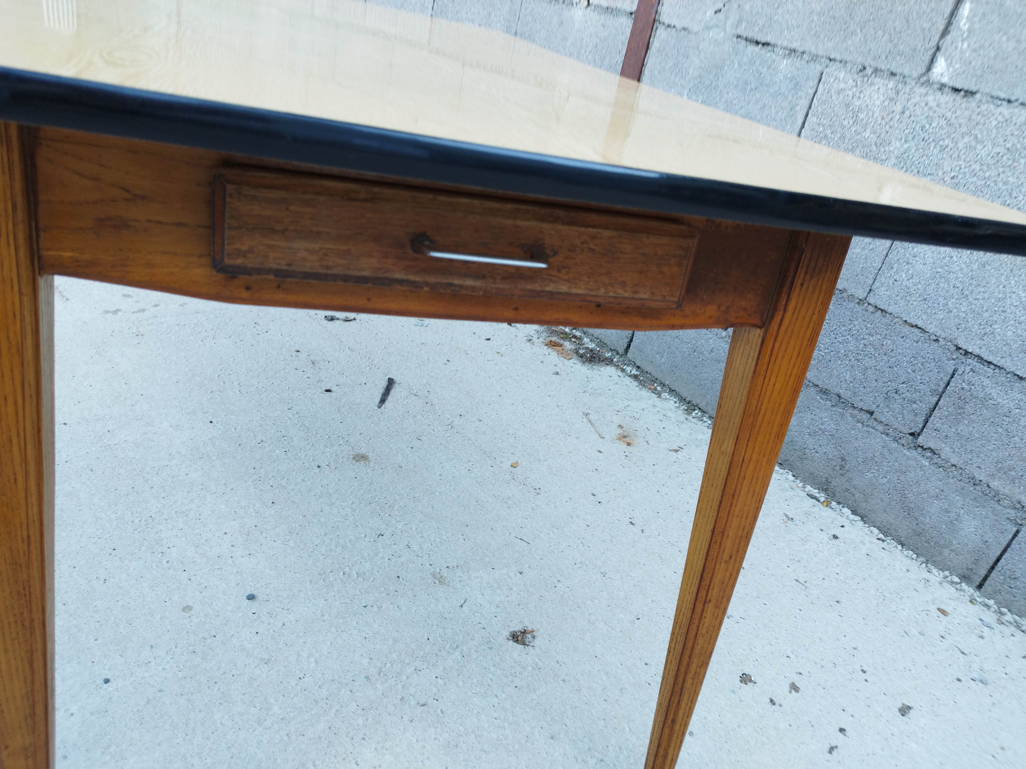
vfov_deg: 56.8
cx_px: 513
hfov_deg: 71.6
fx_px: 711
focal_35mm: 24
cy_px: 384
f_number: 1.89
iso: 90
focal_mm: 5.89
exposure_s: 1/50
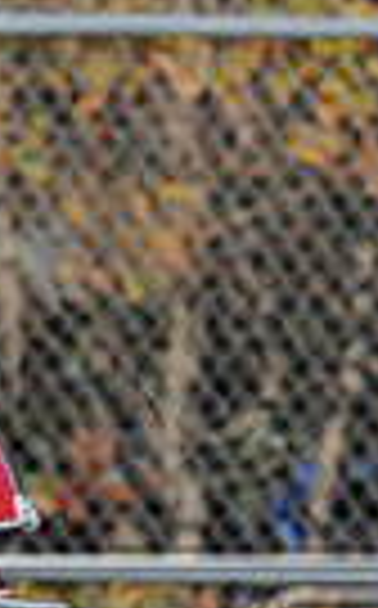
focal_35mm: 1970
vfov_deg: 1.1
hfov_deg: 0.7
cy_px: 761
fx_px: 32575
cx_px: -70
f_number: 10
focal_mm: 300
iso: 200
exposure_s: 1/500
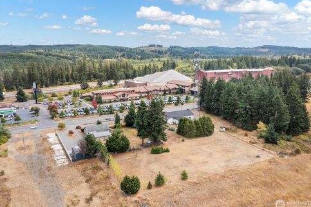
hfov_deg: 63.6
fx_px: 251
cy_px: 104
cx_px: 160
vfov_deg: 45.0
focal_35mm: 29
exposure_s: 1/120
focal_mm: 10.26
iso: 100
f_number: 9
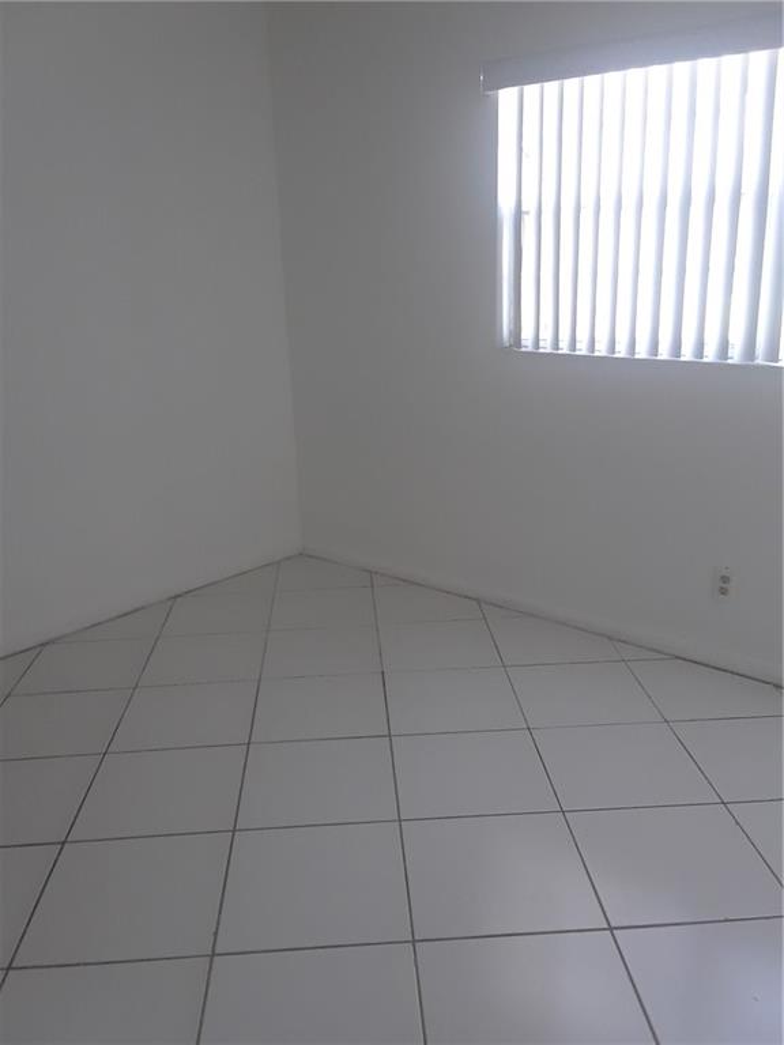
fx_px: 906
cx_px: 392
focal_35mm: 30
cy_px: 522
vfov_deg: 60.0
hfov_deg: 46.8
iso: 80
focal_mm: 2.47
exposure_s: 1/30
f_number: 1.9
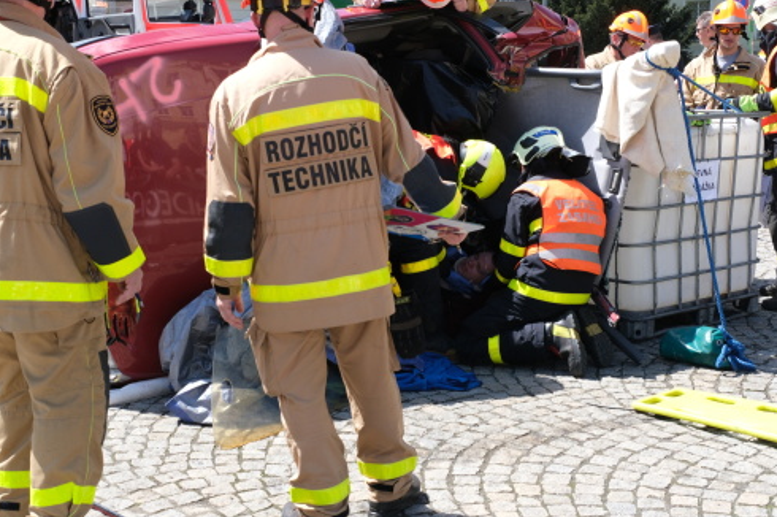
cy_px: 261
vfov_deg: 27.0
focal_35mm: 50
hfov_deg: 39.6
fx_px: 1078
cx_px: 393
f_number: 10
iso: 400
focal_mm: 32.6
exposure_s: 1/220
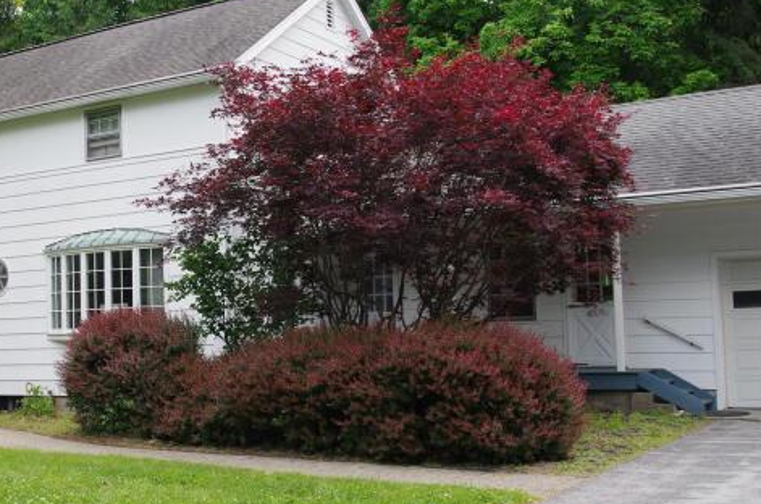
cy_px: 266
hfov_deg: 37.3
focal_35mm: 52
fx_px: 1097
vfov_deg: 25.9
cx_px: 183
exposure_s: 1/200
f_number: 7.1
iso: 400
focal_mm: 23
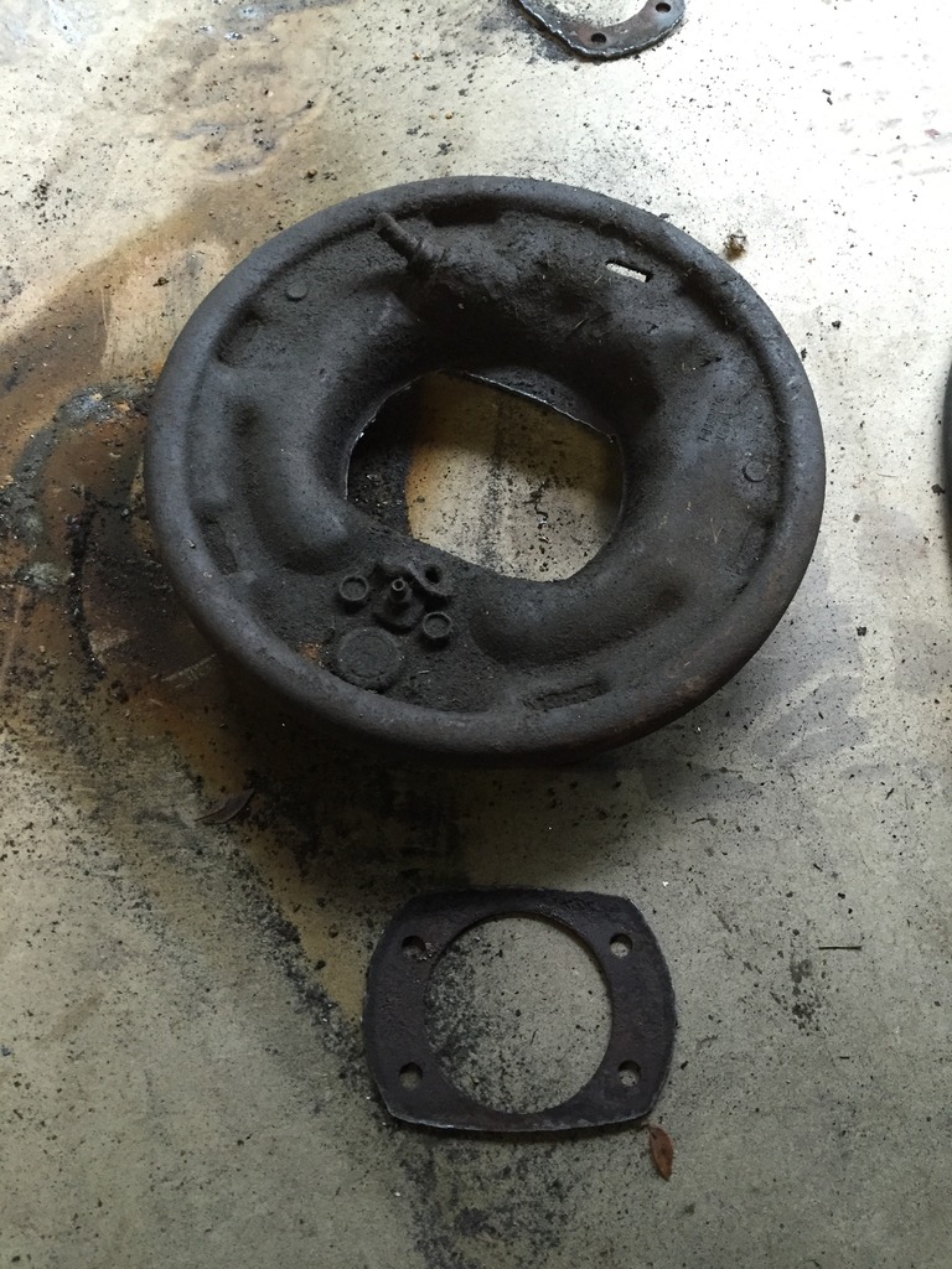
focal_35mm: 29
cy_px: 634
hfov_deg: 48.2
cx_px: 476
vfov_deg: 61.7
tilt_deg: -68.8
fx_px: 1063
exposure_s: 1/30
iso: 200
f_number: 2.2
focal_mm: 4.15
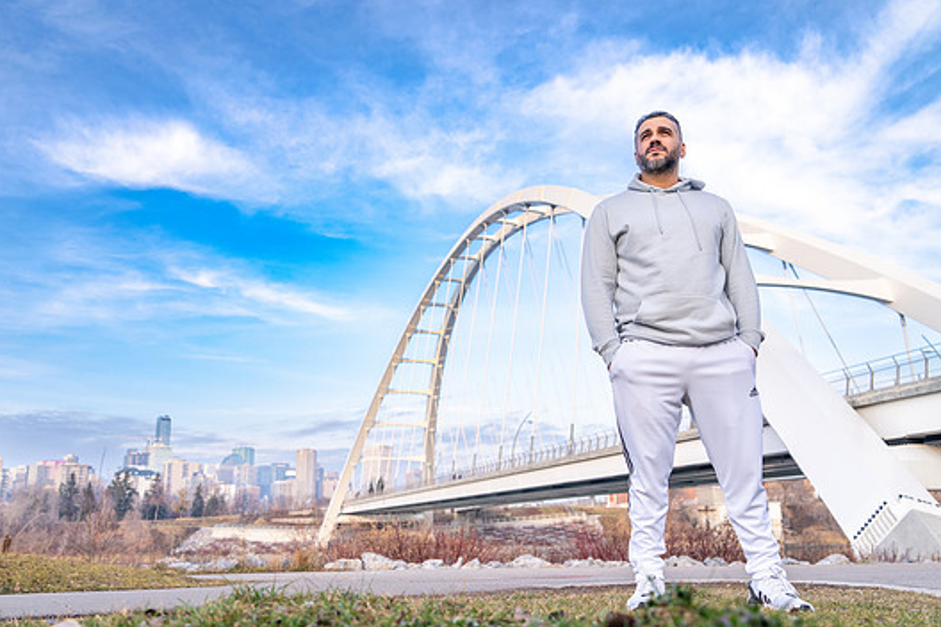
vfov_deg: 46.4
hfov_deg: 65.5
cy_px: 341
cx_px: 463
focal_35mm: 28
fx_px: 732
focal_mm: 24
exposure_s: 1/400
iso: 100
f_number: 2.8
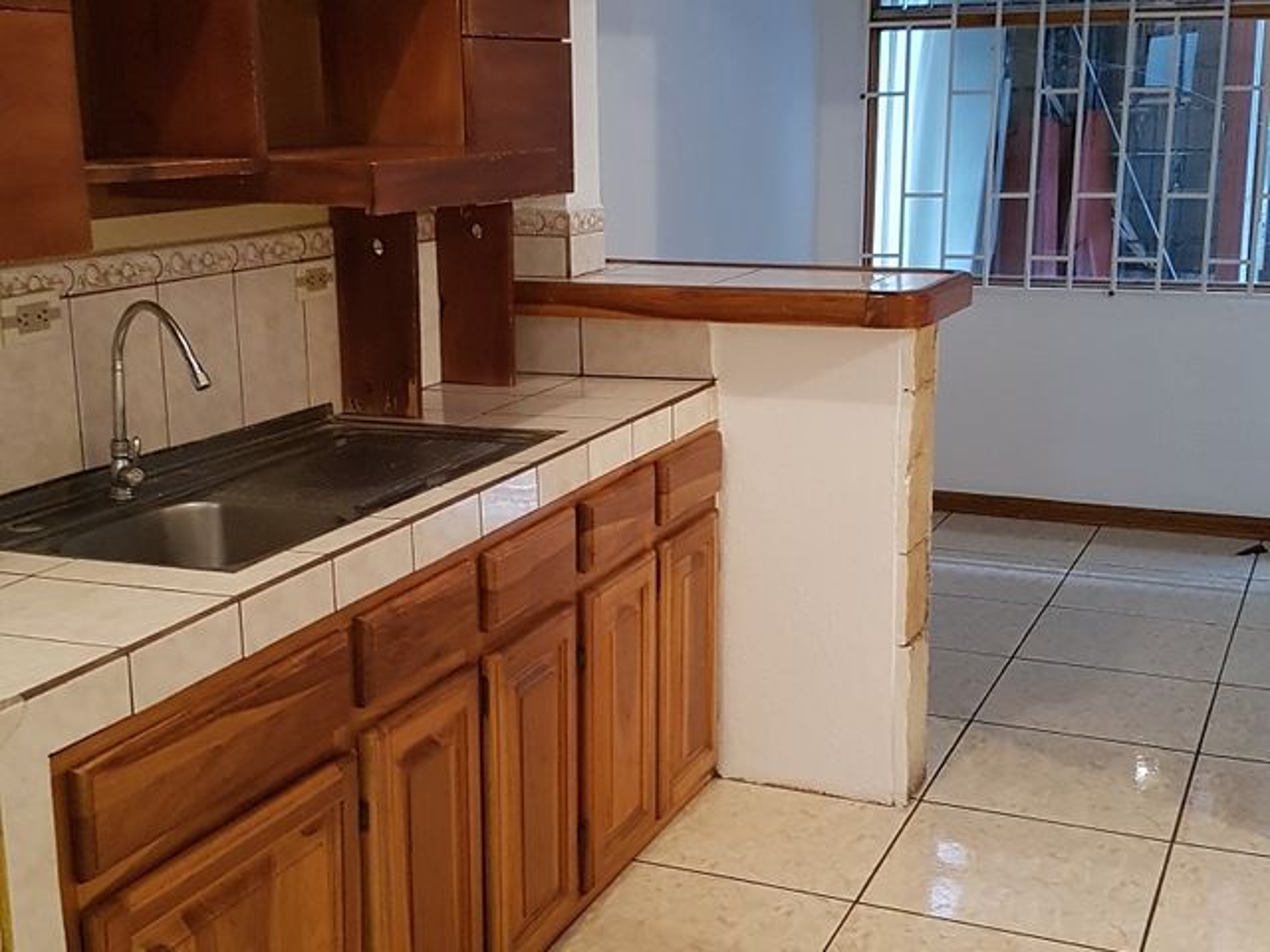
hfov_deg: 67.3
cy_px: 476
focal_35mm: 26
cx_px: 635
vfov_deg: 53.1
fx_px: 954
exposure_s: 1/17
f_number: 1.7
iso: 200
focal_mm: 4.2
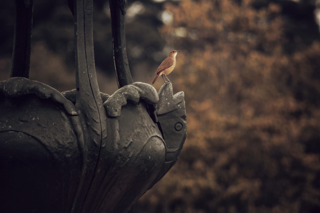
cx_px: 160
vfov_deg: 3.0
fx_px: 3996
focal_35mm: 450
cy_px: 106
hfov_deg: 4.6
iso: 400
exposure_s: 1/500
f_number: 5.6
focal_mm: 300
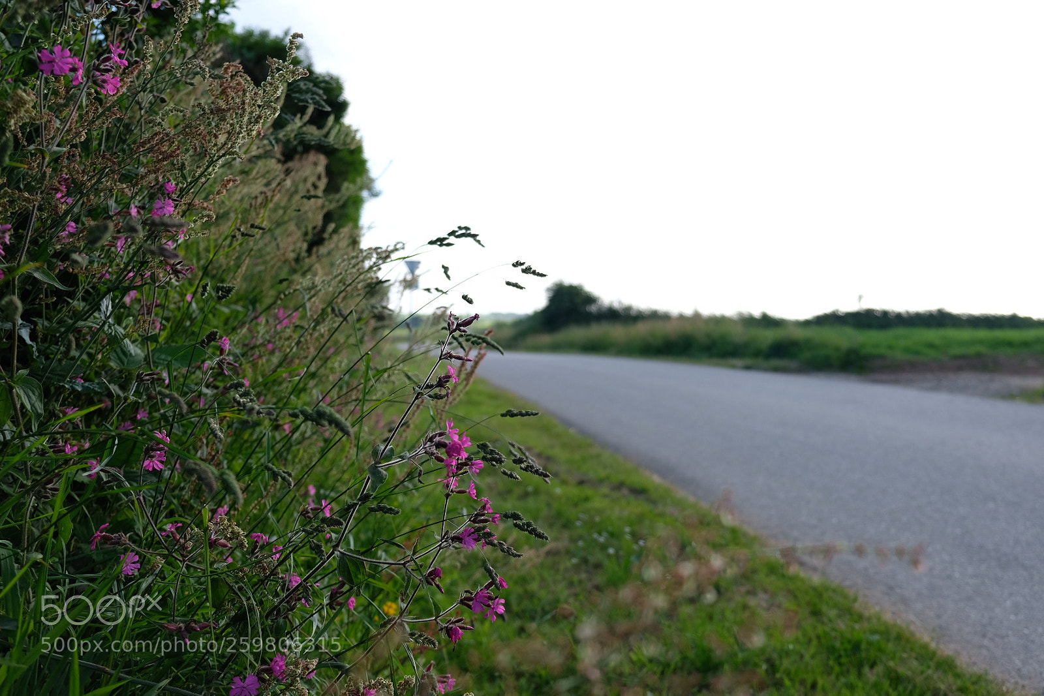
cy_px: 348
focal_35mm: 32
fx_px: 928
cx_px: 522
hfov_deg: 58.7
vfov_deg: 41.1
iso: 200
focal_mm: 21.4
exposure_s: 1/950
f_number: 3.2
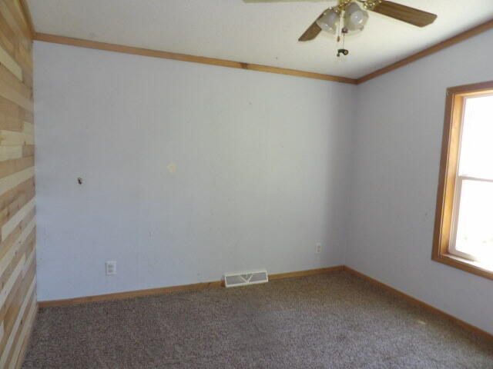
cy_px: 184
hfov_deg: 71.6
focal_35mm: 24
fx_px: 342
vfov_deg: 56.8
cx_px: 246
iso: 200
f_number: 3.2
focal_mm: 4.3
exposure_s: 1/33
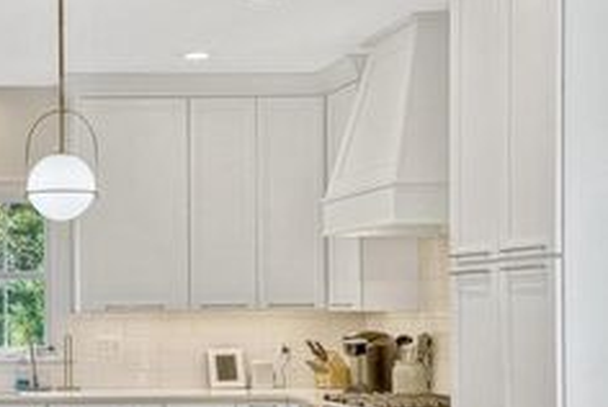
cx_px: -31
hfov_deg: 25.6
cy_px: 298
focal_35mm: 74
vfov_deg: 18.4
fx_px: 1251
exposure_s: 1/200
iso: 1250
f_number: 8
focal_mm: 35
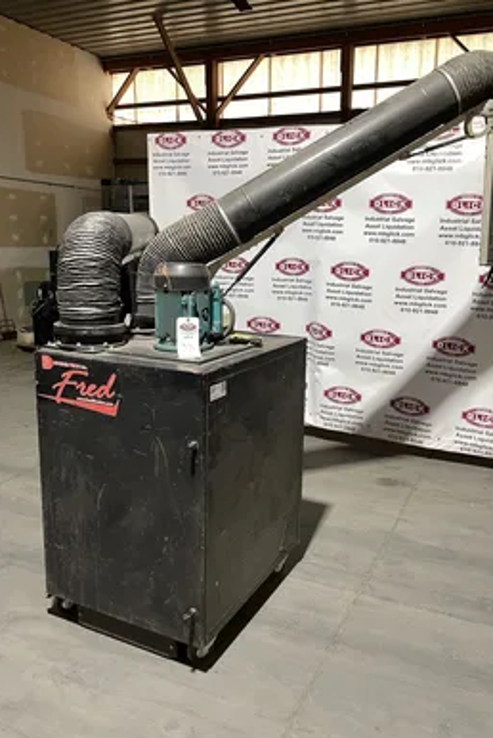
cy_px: 367
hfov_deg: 46.3
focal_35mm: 28
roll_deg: -0.9
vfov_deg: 65.4
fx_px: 574
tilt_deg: -11.5
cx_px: 281
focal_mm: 4.2
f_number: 1.6
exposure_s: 1/60
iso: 125
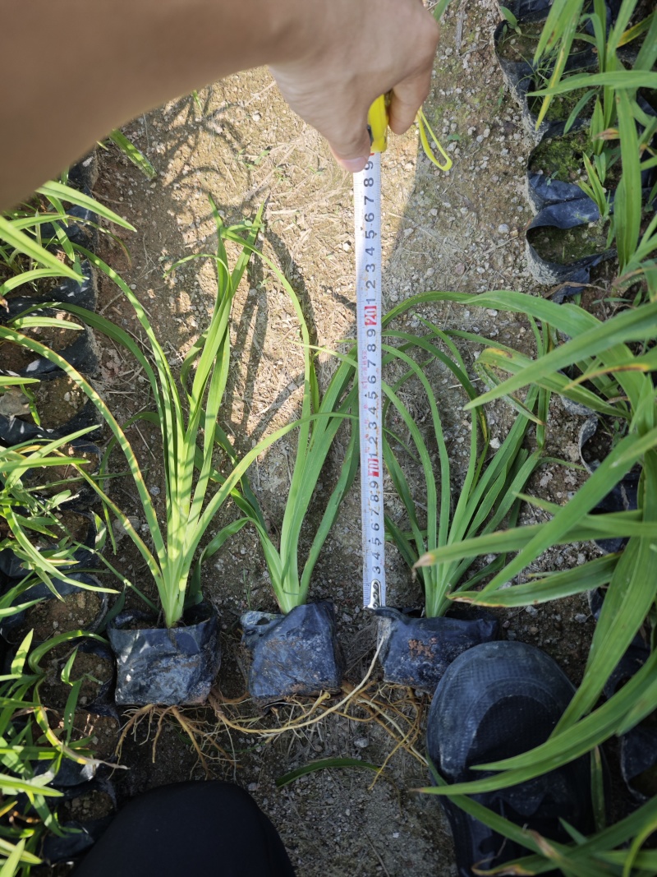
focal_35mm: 23
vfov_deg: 73.9
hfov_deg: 58.9
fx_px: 582
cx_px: 328
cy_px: 438
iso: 50
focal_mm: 6.55
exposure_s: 1/649
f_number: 1.6
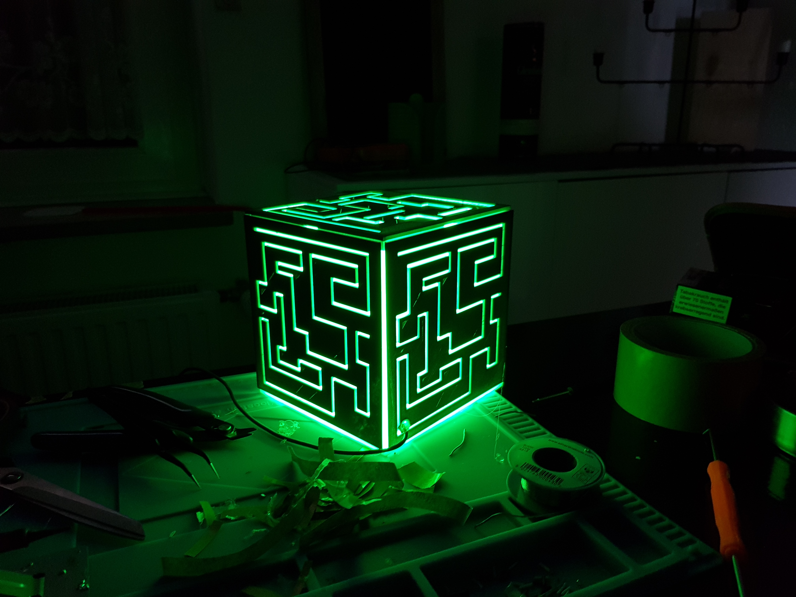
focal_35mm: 26
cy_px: 298
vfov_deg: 53.1
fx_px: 598
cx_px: 398
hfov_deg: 67.3
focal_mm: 4.3
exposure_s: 1/10
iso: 250
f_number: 1.7
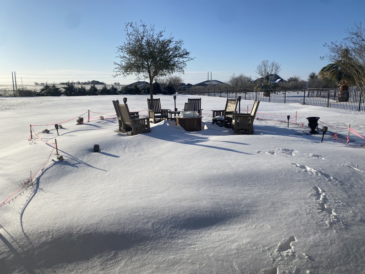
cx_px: 182
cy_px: 137
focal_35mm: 26
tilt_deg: -10.7
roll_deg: -0.2
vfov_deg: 53.1
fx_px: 274
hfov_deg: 67.3
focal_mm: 4.25
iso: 32
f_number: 1.8
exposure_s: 1/6757
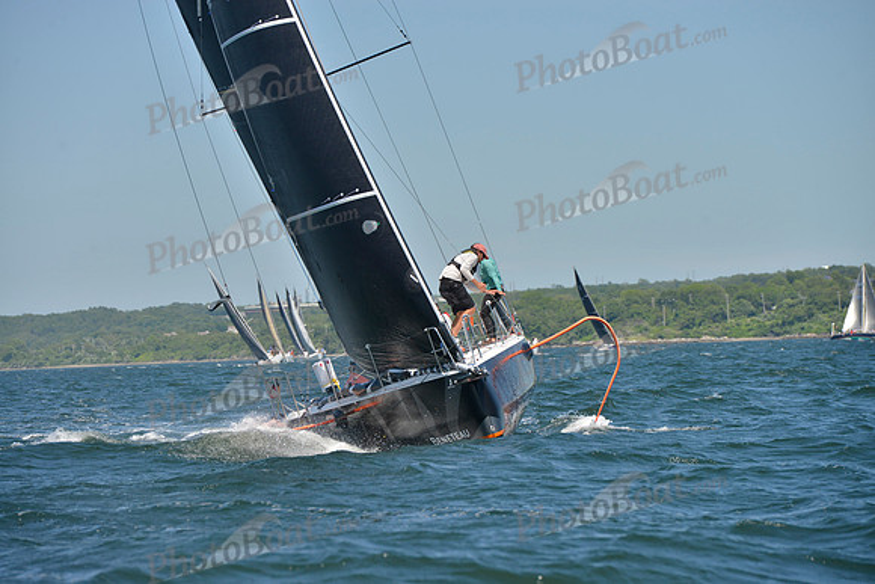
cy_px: 292
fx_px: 4862
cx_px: 438
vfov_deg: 6.9
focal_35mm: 200
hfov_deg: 10.3
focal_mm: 200
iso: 280
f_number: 8
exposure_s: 1/1250
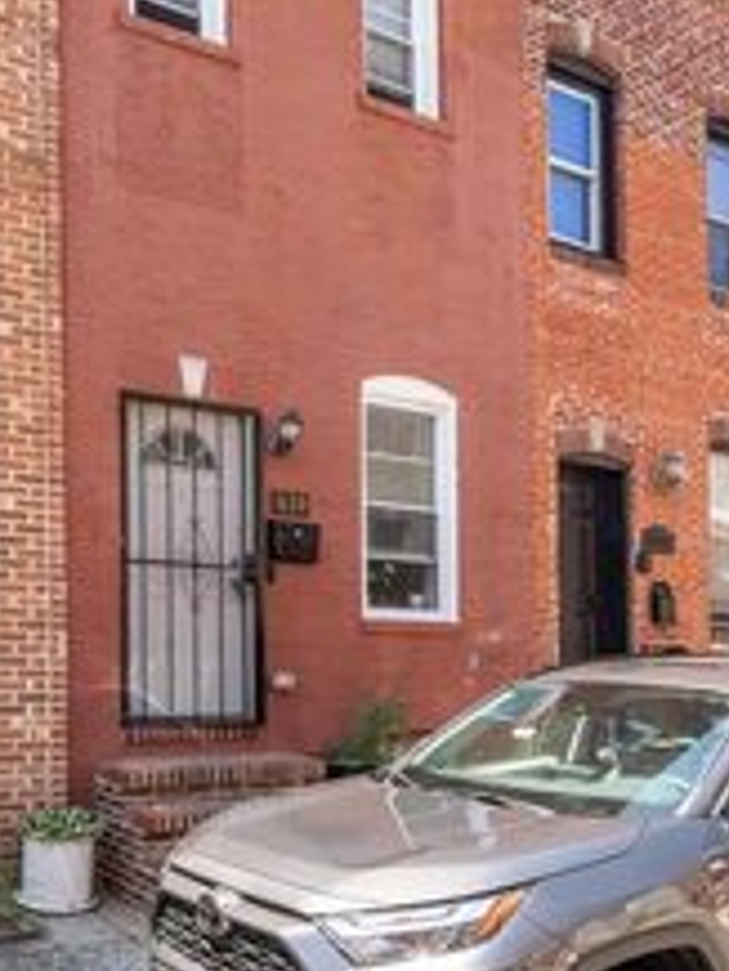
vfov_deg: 57.3
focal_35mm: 31
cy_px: 338
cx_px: 277
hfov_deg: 45.1
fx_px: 870
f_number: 8
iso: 400
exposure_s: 1/250
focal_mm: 14
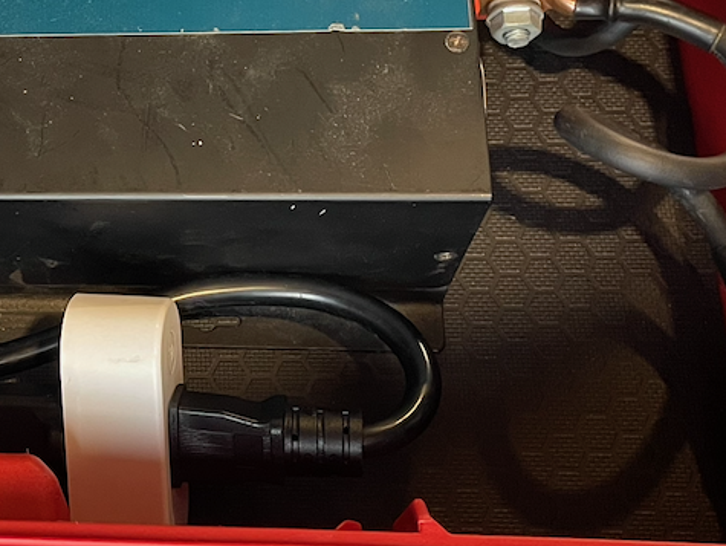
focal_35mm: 70
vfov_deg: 20.9
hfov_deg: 26.2
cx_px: -12
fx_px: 1469
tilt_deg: -63.6
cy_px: 156
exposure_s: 1/40
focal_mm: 4.2
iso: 640
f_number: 1.6
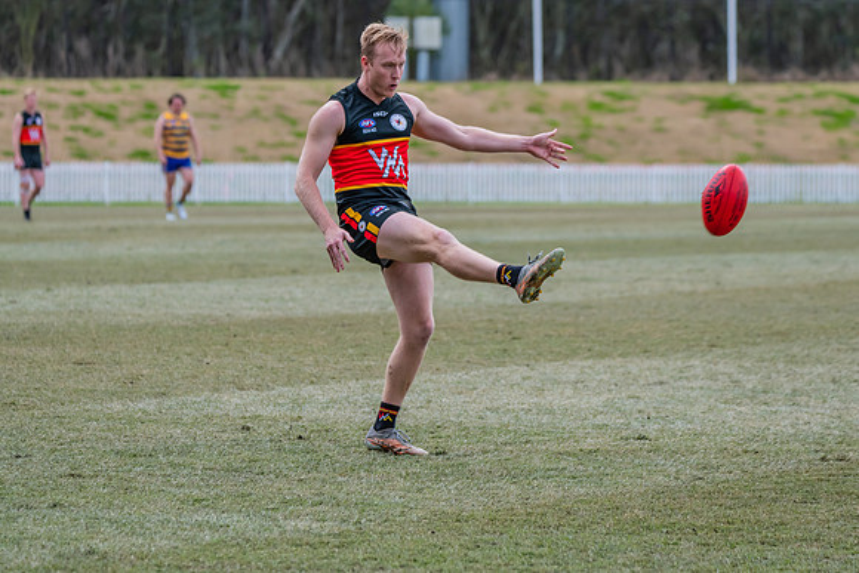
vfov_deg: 6.3
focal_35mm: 220
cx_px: 418
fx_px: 5242
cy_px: 287
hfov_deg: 9.4
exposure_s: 1/1600
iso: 800
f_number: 6.3
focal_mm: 210
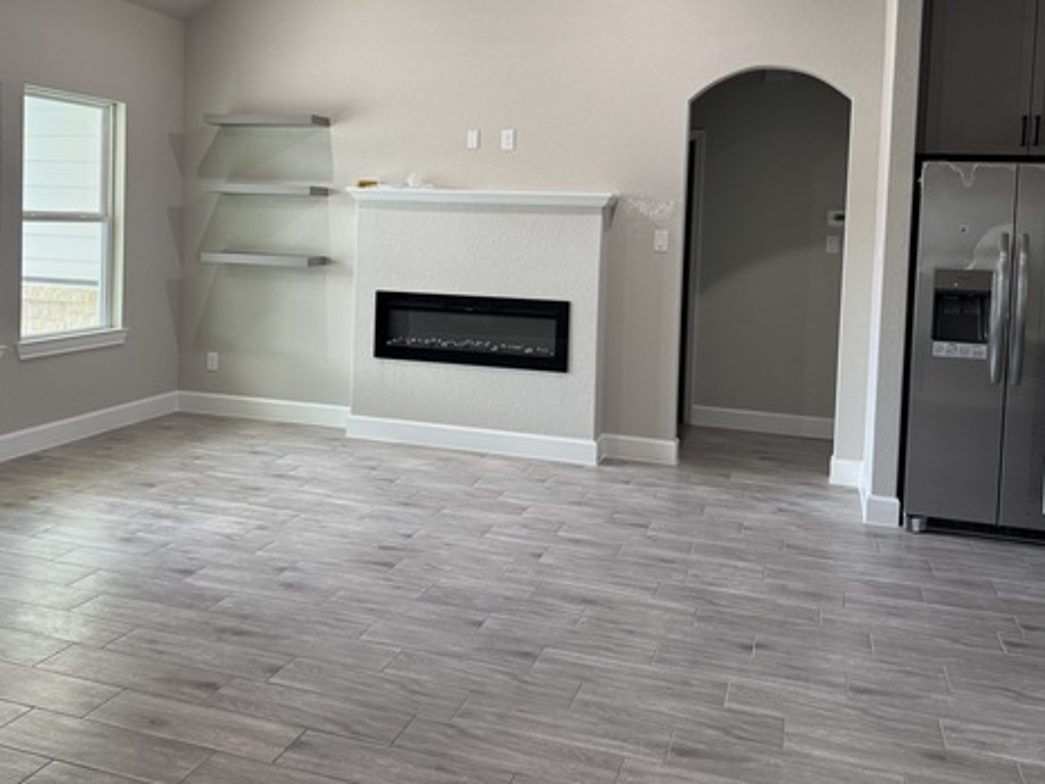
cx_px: 452
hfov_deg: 55.2
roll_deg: -1.8
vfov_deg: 42.5
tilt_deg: -2.7
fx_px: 996
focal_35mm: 33
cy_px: 270
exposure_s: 1/120
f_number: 1.78
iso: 160
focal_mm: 6.76
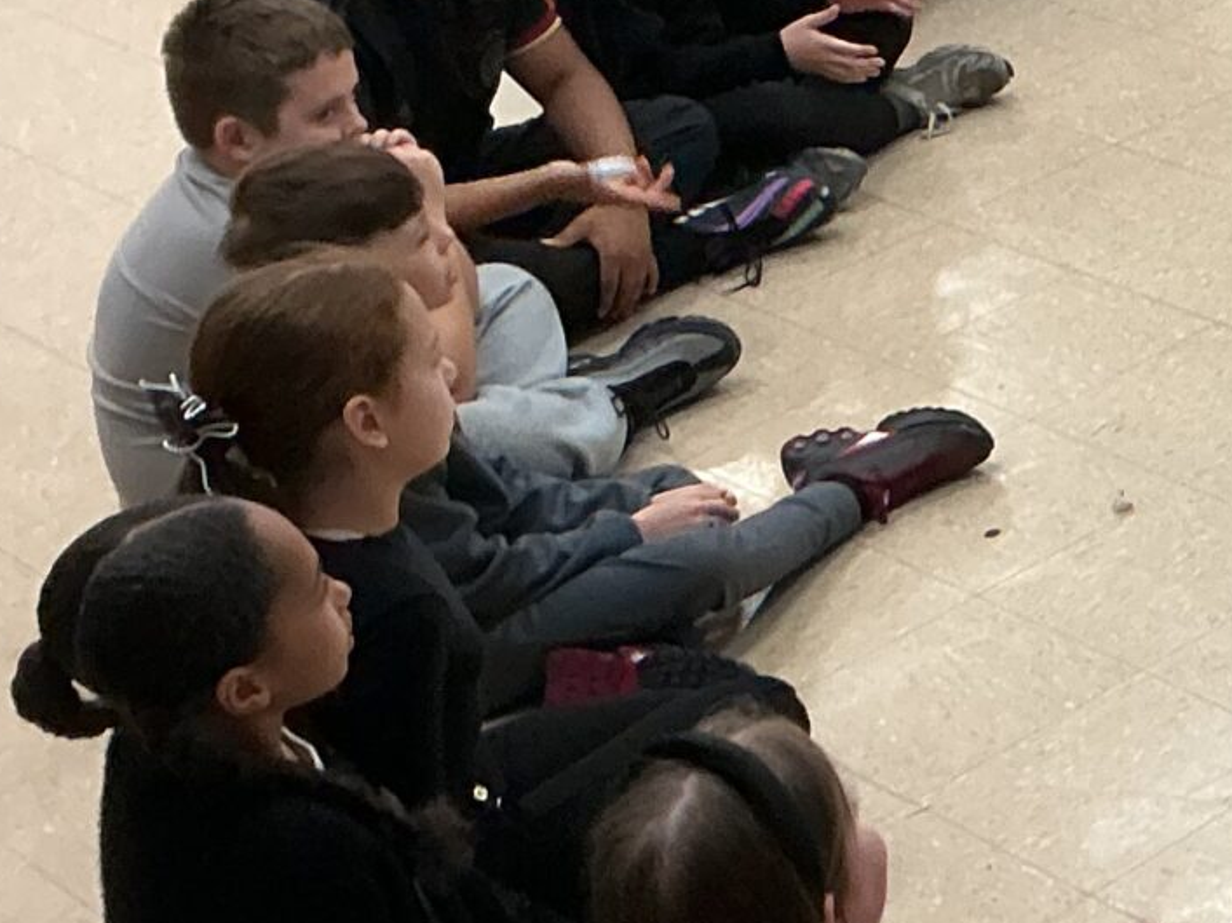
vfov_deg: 14.1
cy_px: 406
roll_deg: +6.4
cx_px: 2009
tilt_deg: -28.0
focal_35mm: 105
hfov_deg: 16.5
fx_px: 3736
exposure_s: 1/50
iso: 80
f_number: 1.8
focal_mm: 3
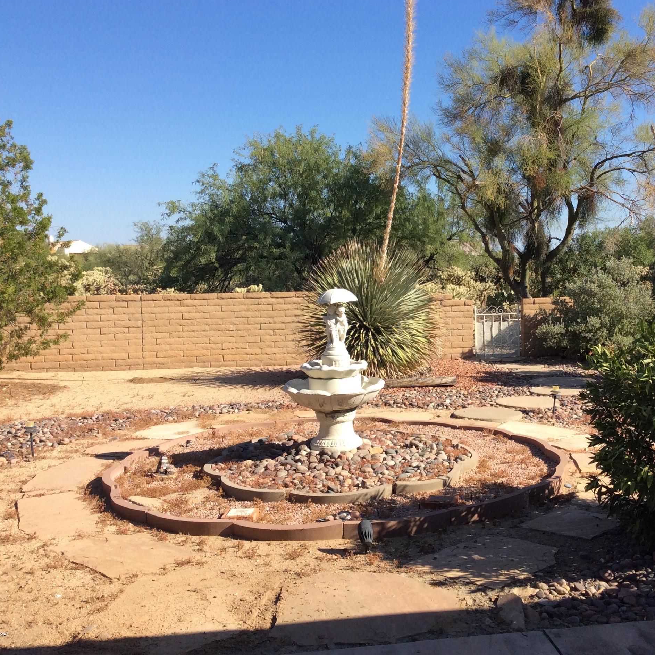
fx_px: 856
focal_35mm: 40
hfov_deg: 41.4
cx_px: 425
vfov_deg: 41.9
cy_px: 320
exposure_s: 1/1079
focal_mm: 3.3
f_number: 2.4
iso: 32
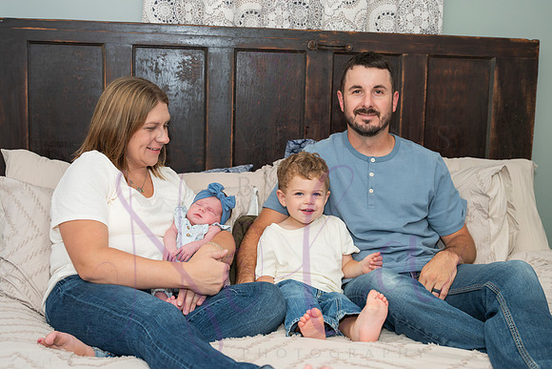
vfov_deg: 30.0
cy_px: 180
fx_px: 688
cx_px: 269
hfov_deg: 43.7
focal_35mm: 45
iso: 800
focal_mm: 43
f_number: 4
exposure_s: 1/320
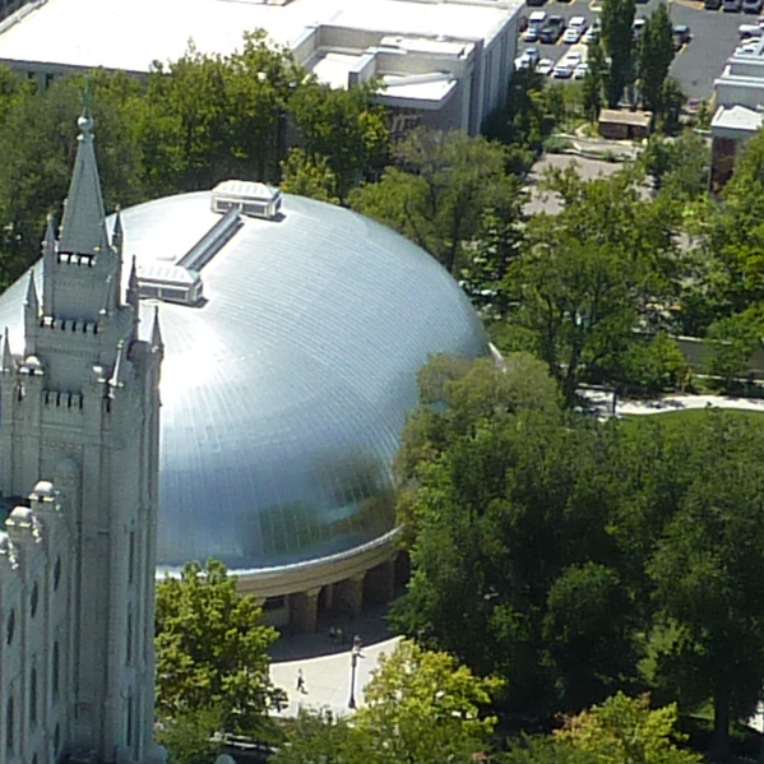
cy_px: 545
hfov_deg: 11.9
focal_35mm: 145
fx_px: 3621
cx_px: 5
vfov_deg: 12.0
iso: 80
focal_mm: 4.4
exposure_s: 1/500
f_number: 4.5
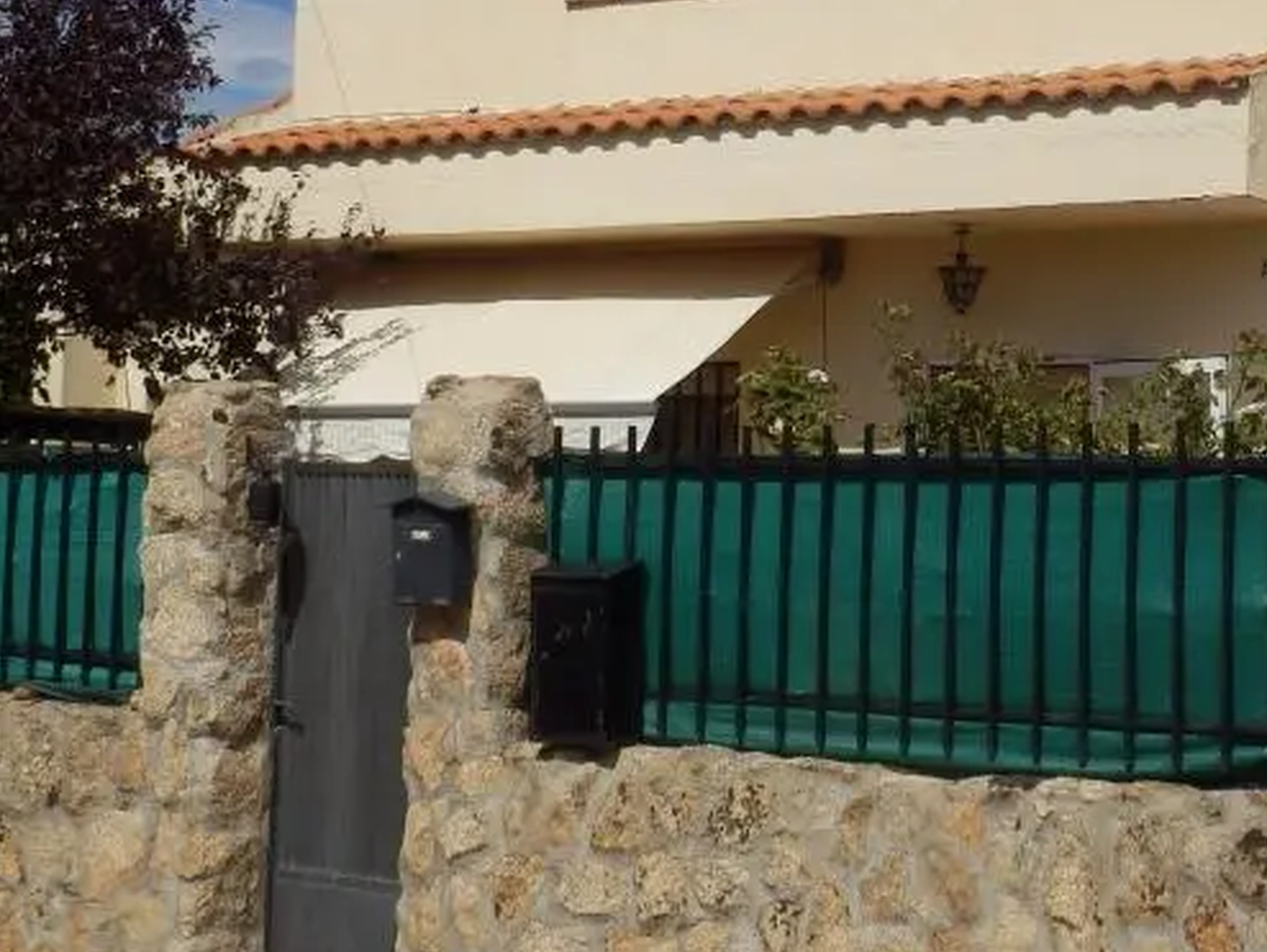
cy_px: 321
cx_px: 995
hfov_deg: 22.2
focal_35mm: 87
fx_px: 3186
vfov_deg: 16.9
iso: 80
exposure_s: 1/250
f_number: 10.3
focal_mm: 7.4
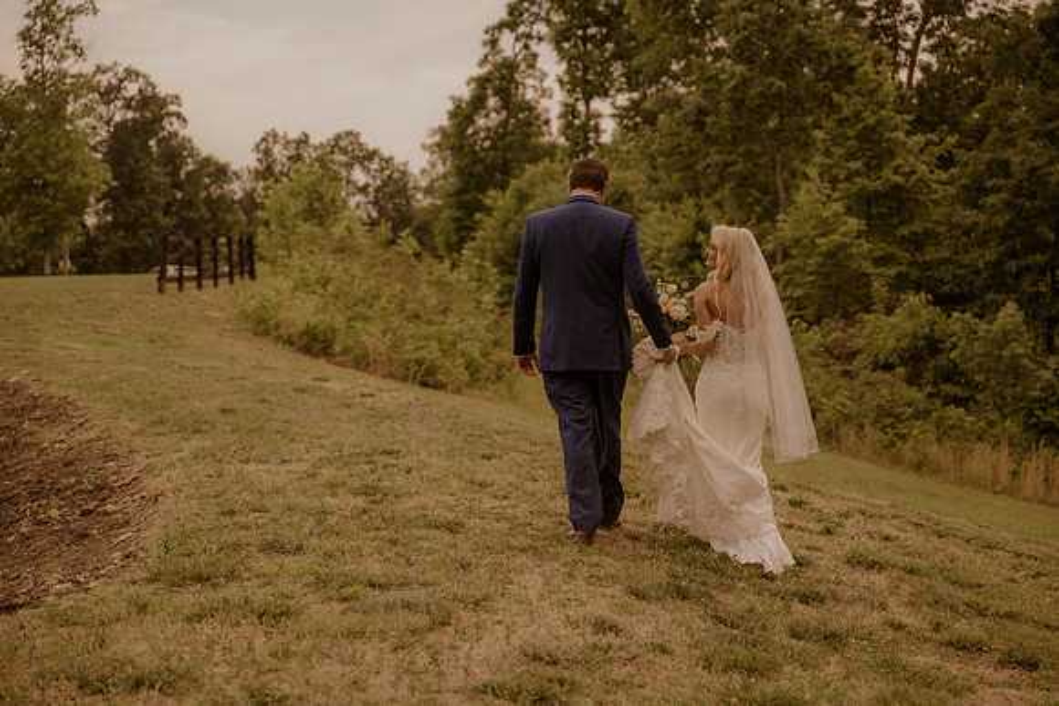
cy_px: 353
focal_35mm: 70
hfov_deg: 28.8
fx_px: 2060
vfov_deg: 19.5
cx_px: 530
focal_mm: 70
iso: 1000
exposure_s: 1/1250
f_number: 3.2
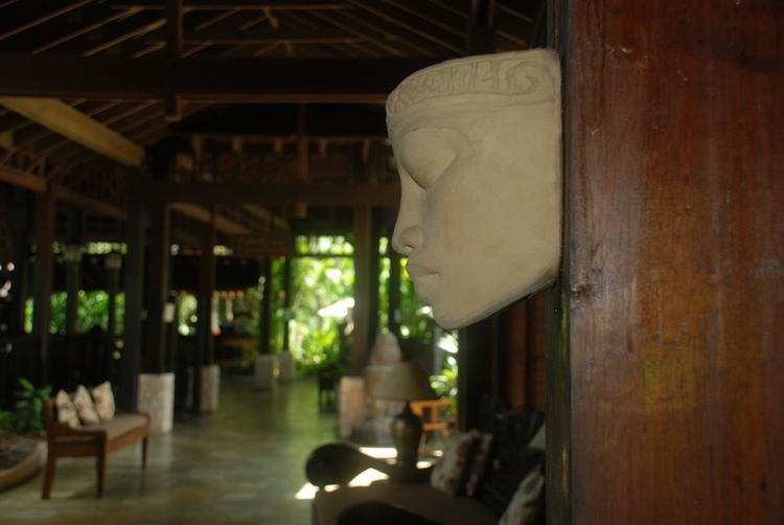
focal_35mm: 46
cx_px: 392
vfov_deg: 29.0
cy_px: 262
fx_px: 1014
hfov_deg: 42.3
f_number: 4.2
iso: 200
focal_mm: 31
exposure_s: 1/60
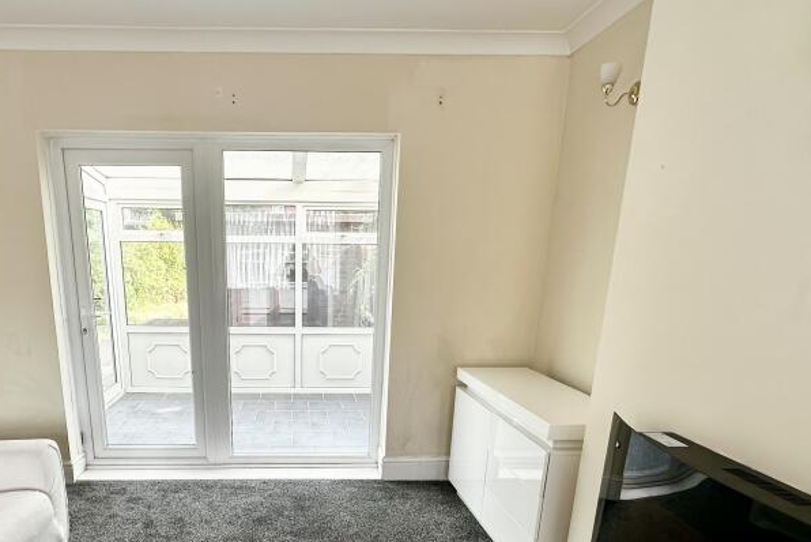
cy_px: 413
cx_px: 309
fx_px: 563
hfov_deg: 70.4
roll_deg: -0.3
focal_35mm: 25
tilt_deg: -15.6
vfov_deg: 49.1
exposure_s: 1/148
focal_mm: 2.22
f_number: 2.2
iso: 40
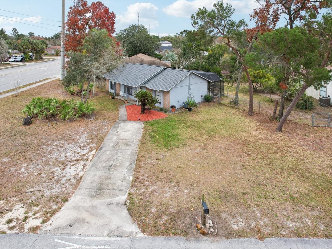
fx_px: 230
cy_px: 125
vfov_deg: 56.8
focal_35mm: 24
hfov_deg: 71.6
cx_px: 163
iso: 100
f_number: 2.8
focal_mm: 8.4
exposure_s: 1/180
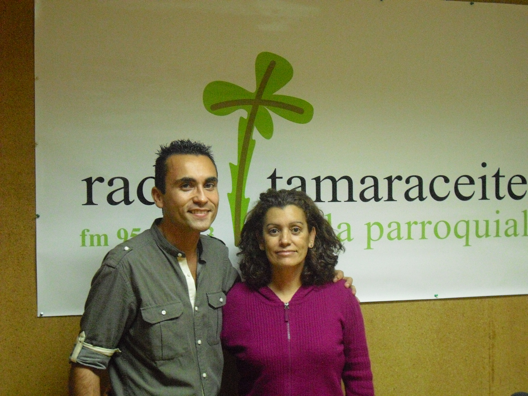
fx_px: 839
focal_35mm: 55
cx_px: 264
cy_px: 198
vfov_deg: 26.6
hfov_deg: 34.9
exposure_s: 1/50
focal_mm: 9
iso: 800
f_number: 3.4
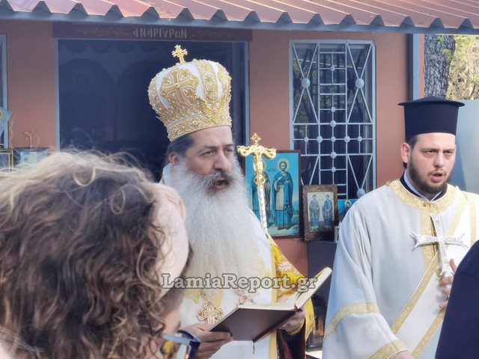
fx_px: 1550
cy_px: 180
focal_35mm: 112
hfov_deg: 17.6
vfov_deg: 13.2
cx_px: 240
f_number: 1.9
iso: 50
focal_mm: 6.71
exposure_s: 1/680
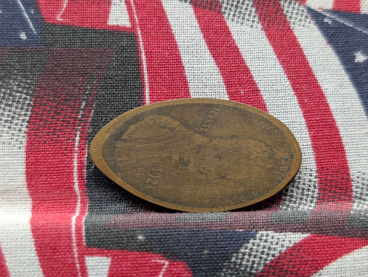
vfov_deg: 29.7
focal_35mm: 49
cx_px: 184
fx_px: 522
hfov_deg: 38.9
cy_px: 138
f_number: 1.68
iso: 155
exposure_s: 1/166
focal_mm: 6.9
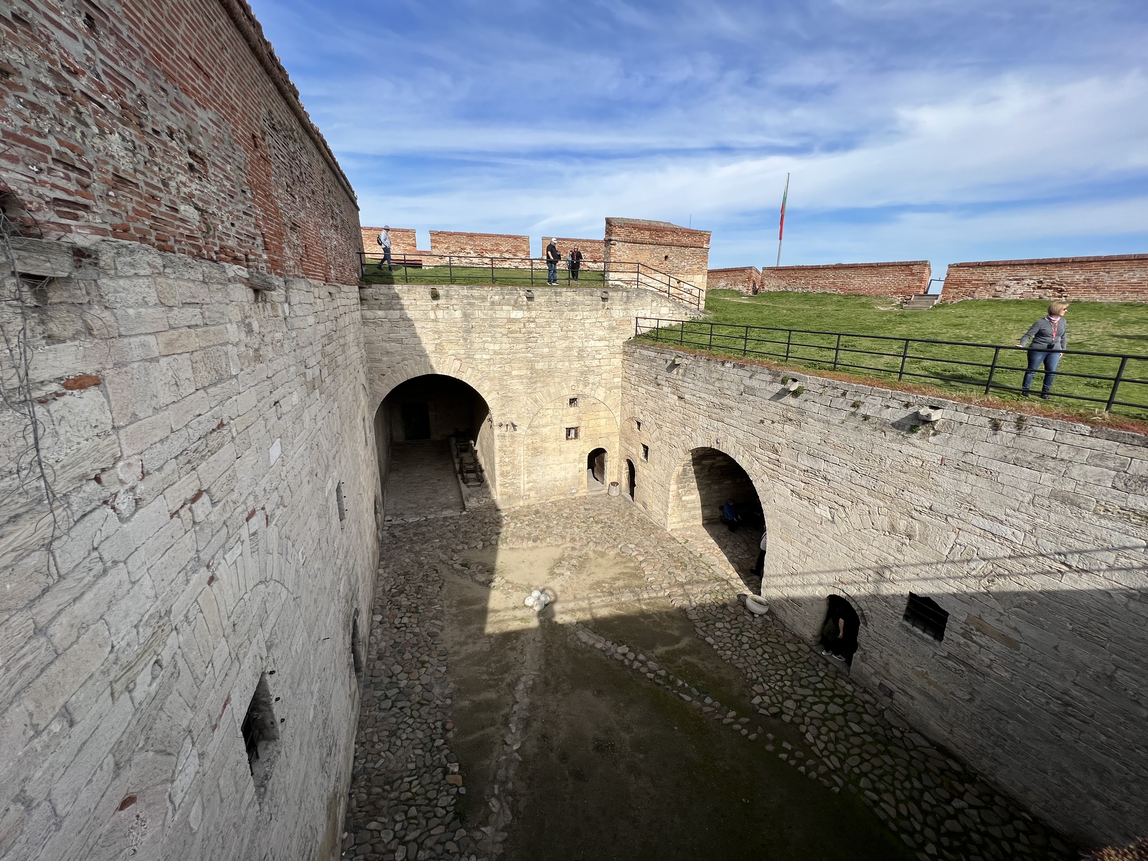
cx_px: 574
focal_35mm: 13
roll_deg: -0.5
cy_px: 430
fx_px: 431
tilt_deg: -15.7
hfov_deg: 106.2
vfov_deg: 89.9
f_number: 1.8
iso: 32
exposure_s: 1/1647
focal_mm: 1.57
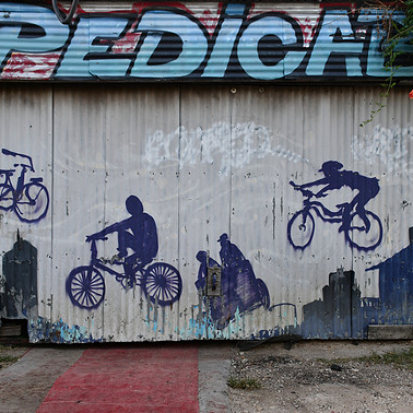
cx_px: 245
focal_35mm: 47
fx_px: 634
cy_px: 206
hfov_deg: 35.9
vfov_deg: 36.1
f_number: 5.6
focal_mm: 24
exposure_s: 1/250
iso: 360
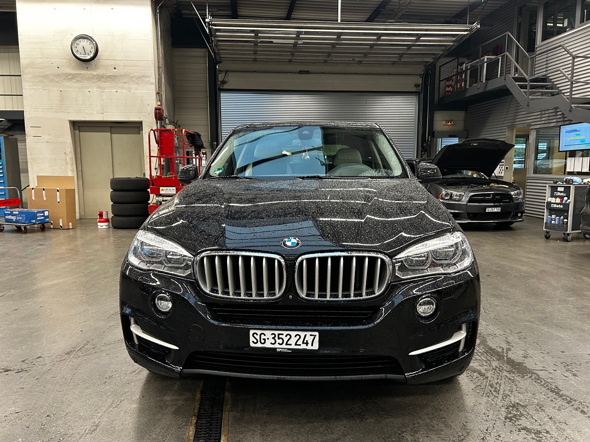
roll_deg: +2.2
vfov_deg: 53.1
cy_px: 221
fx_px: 443
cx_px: 295
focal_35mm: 26
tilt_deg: -7.1
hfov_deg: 67.3
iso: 160
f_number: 1.5
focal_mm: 5.7
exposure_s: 1/50
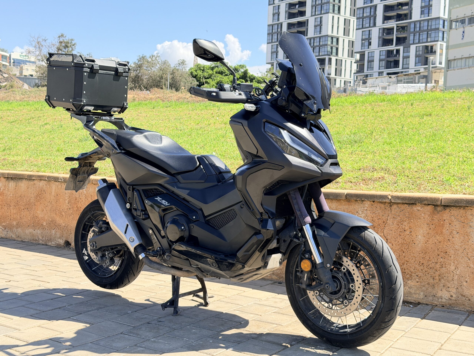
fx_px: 657
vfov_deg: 30.3
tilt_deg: -2.7
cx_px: 237
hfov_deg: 39.7
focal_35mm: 48
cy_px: 178
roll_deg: -1.6
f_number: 1.78
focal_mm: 6.76
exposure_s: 1/1715
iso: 80
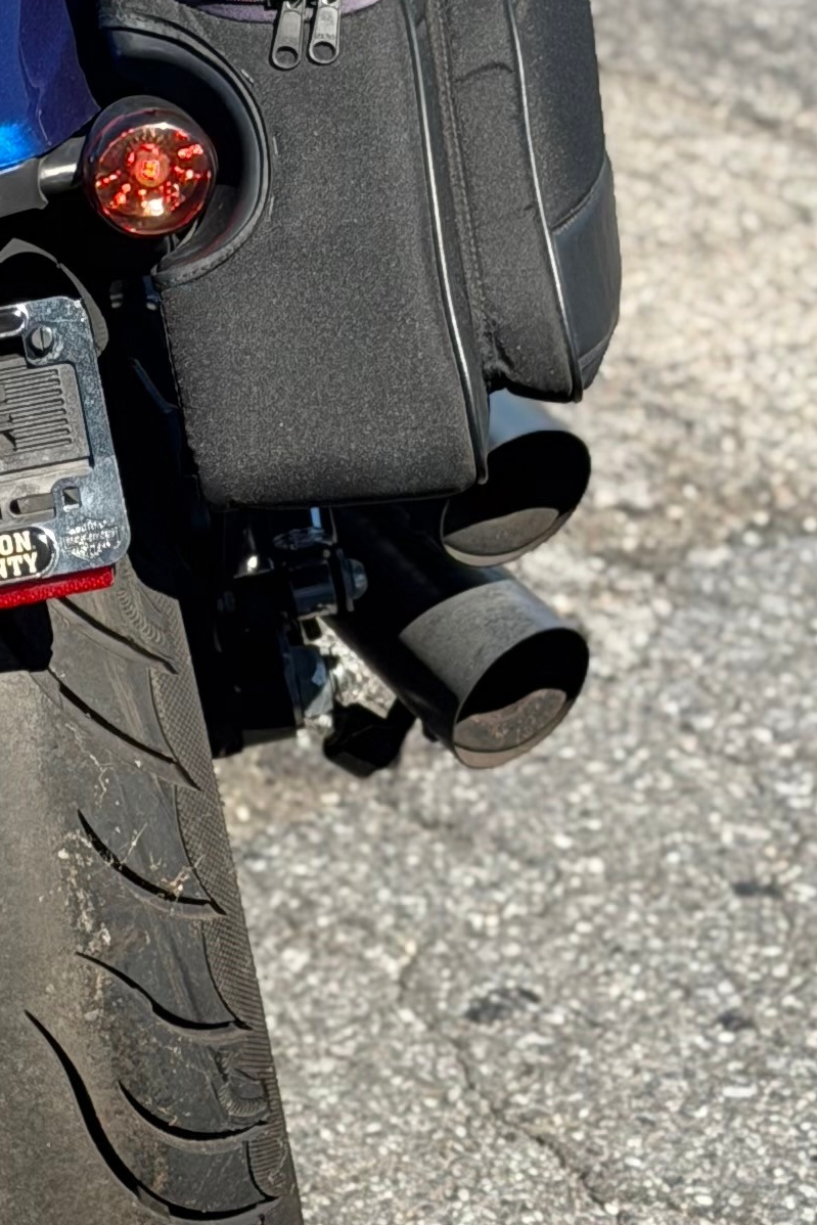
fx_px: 5717
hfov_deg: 8.1
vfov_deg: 12.2
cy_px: 251
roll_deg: -8.5
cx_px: -78
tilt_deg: -20.5
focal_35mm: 168
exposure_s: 1/1883
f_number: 1.78
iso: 64
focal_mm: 6.76
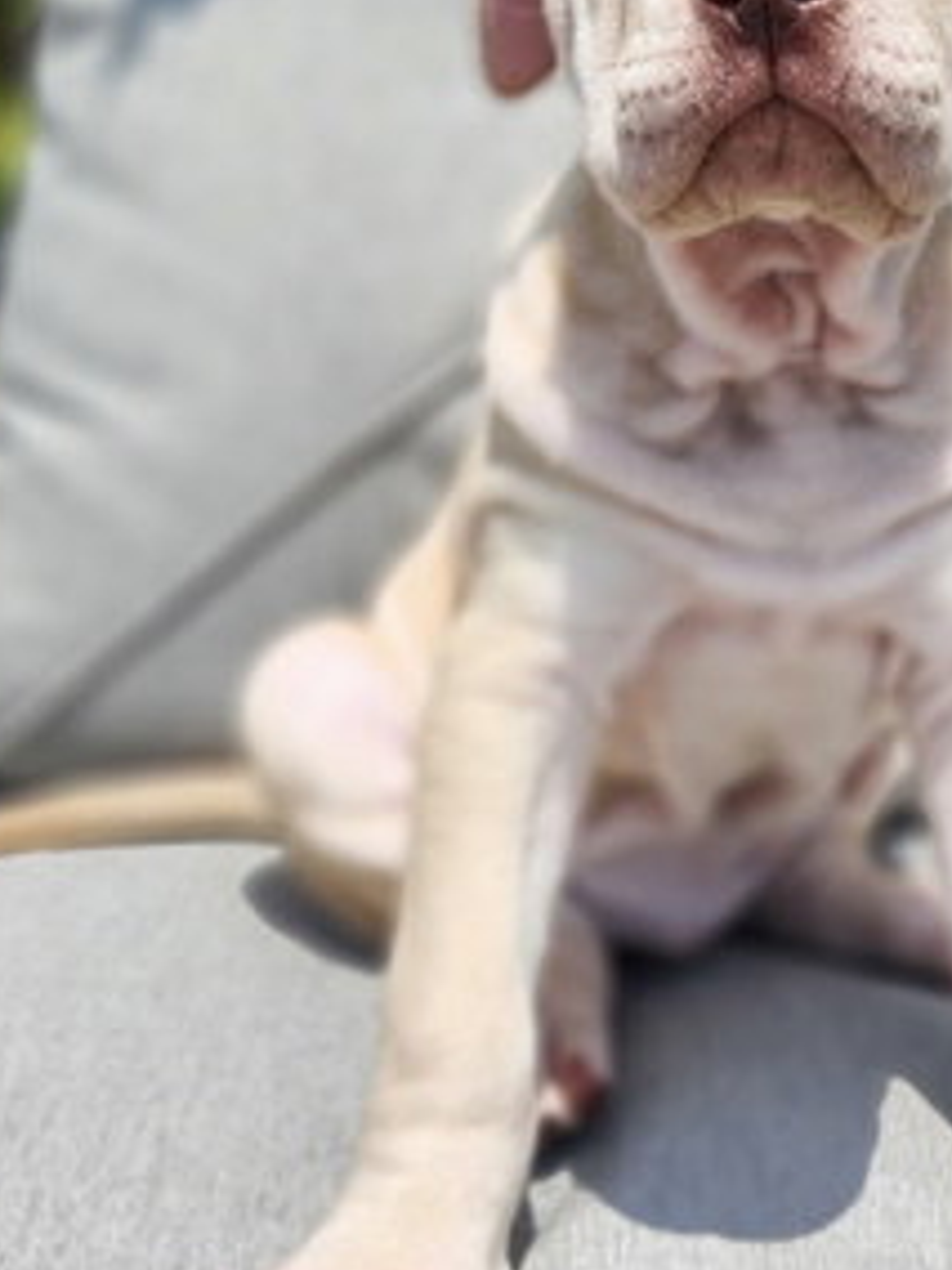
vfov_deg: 34.5
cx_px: 764
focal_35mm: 54
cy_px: 266
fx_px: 1980
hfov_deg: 26.5
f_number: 1.8
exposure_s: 1/2116
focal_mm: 5.54
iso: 25
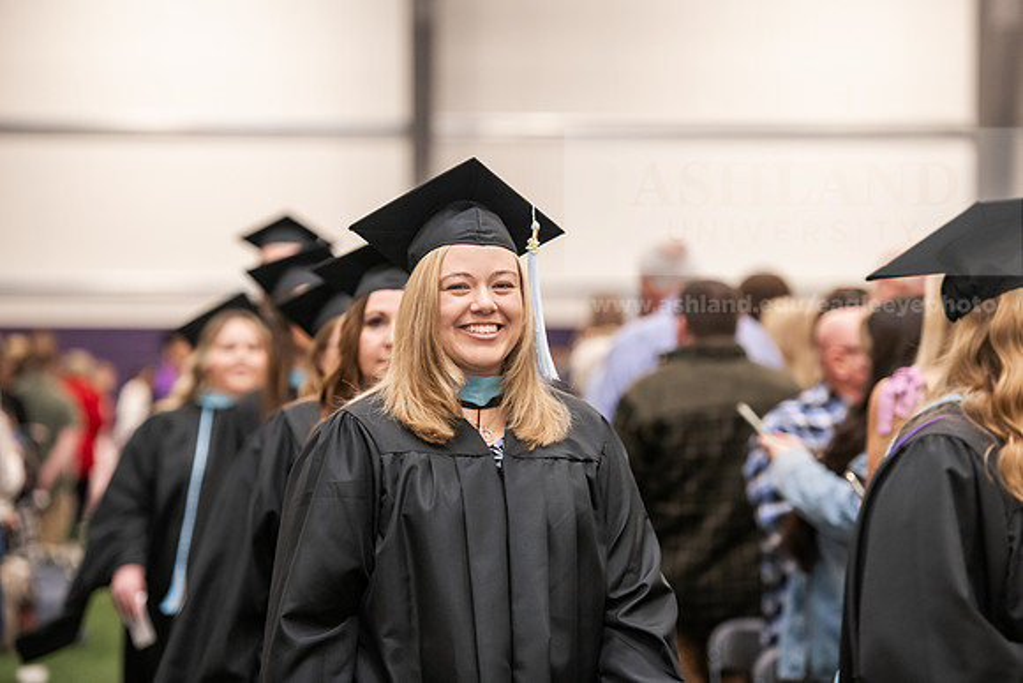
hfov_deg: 15.2
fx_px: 3837
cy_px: 342
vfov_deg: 10.2
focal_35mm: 135
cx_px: 512
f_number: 3.2
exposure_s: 1/200
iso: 2500
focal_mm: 135
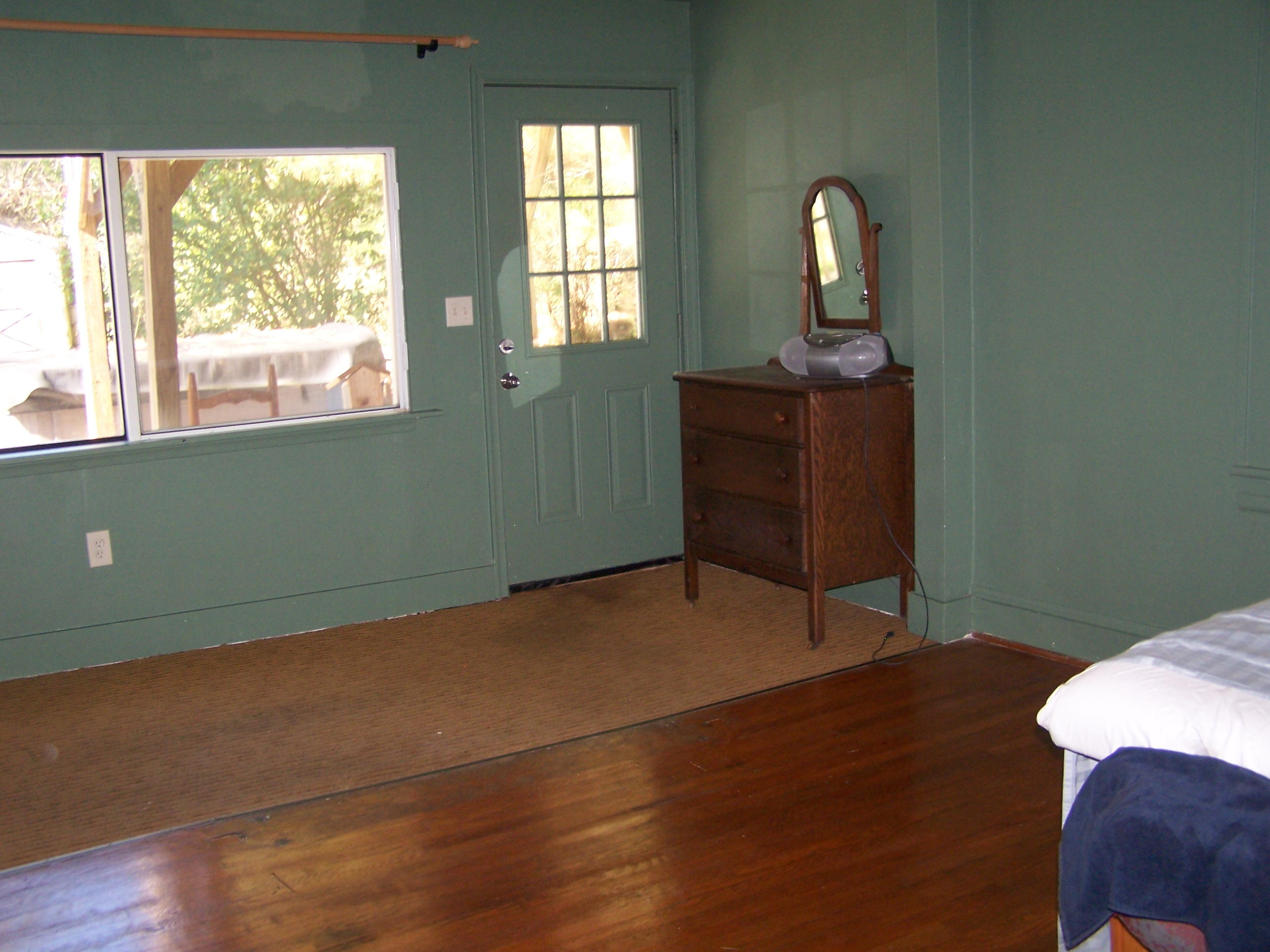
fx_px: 1394
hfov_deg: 49.0
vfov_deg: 37.7
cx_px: 635
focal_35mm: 38
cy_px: 476
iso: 140
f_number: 2.8
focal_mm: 6.3
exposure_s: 1/60
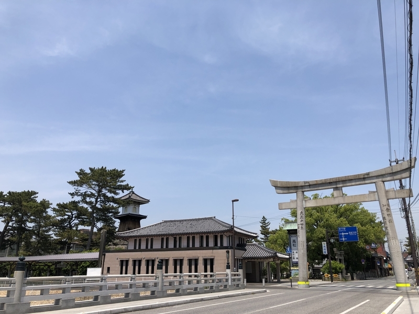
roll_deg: -0.1
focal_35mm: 28
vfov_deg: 49.7
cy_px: 157
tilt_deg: +18.3
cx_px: 210
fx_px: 339
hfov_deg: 63.4
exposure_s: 1/2667
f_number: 1.8
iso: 20
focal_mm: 3.99
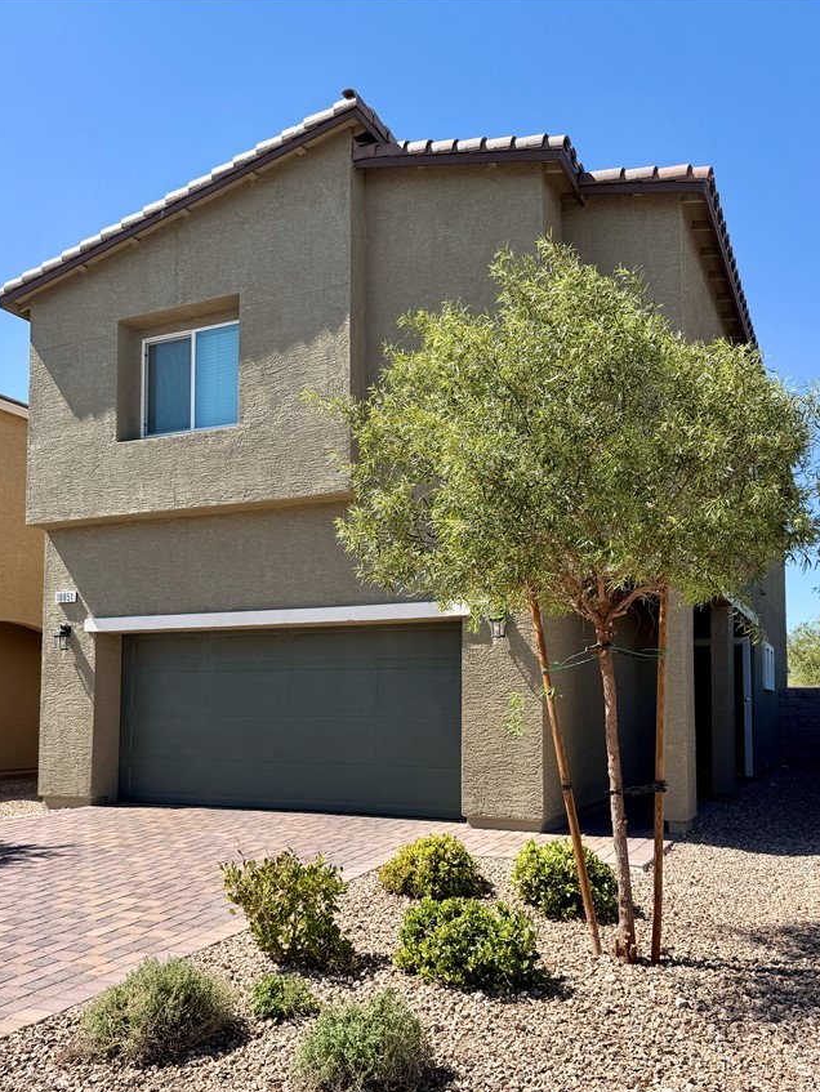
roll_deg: +0.0
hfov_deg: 48.2
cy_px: 654
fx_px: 915
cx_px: 428
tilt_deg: +2.7
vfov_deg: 61.1
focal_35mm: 29
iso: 80
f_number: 1.78
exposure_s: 1/3759
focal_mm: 6.76
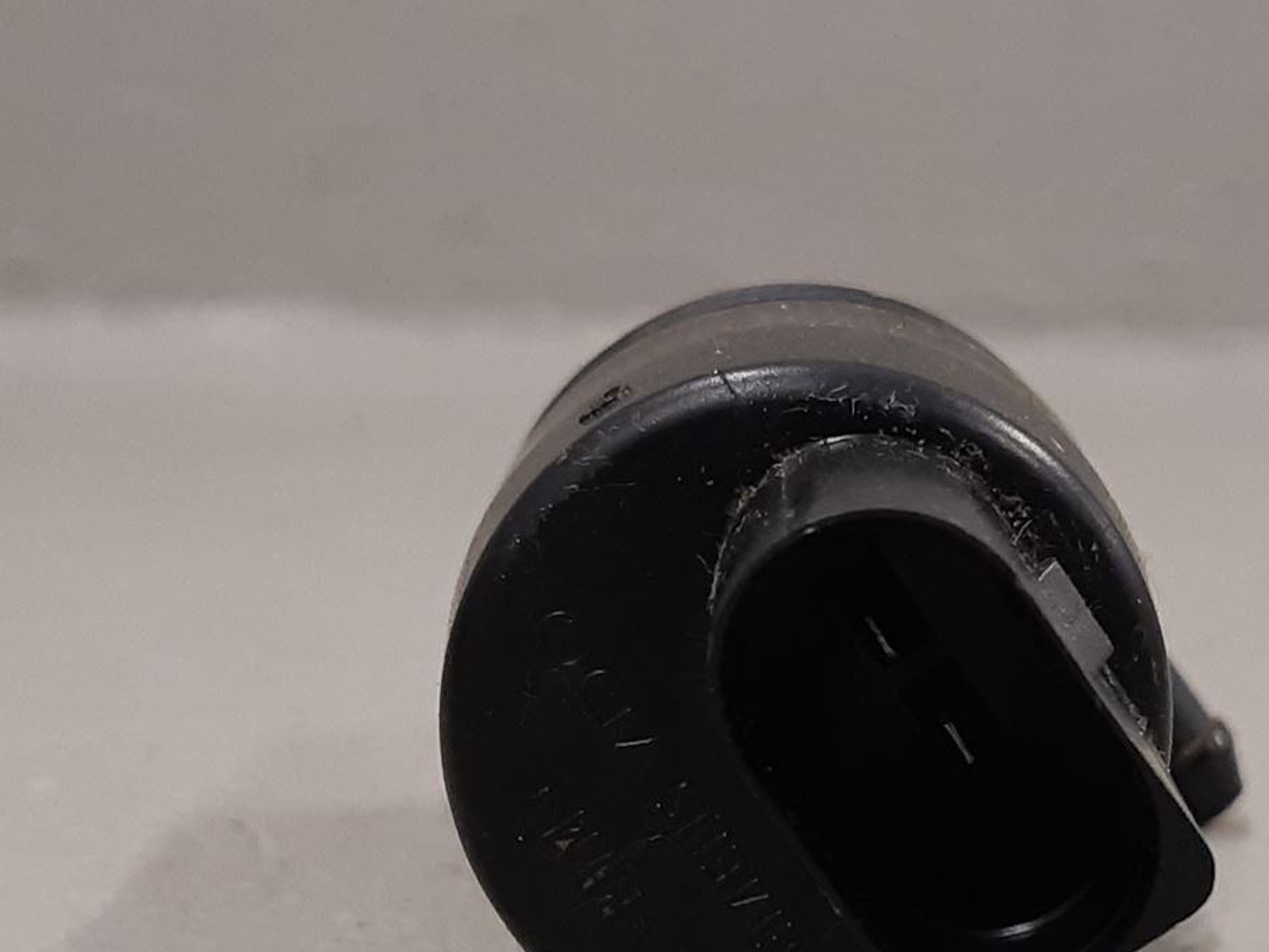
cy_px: 728
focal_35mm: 58
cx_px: 802
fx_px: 2127
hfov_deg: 33.0
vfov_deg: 24.9
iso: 125
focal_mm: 3.93
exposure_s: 1/50
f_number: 1.7
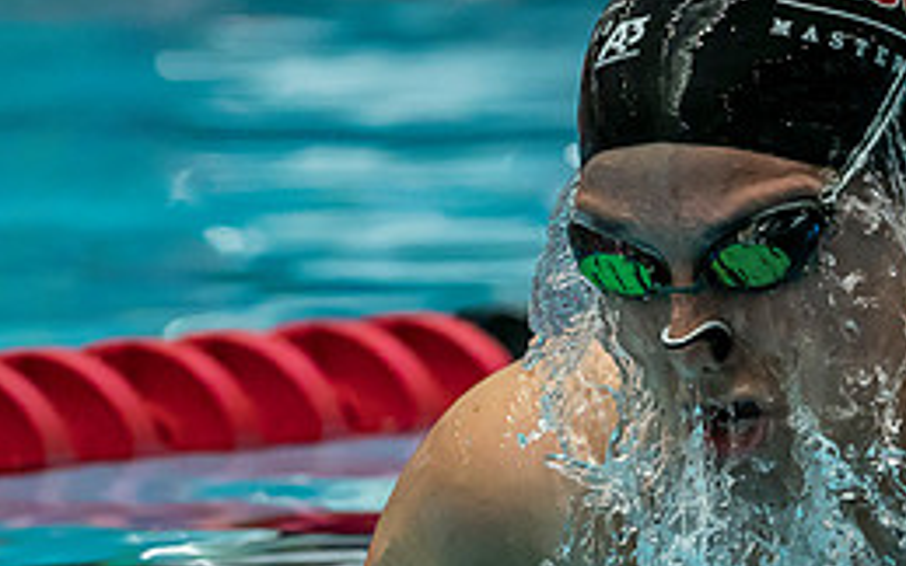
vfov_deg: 1.0
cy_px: 548
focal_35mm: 1254
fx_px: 30970
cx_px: 756
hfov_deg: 1.7
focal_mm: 200
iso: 2000
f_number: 2.8
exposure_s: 1/1000
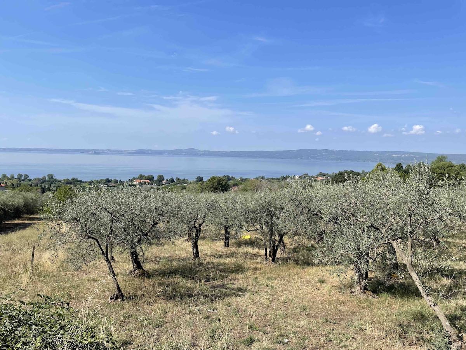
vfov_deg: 53.1
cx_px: 233
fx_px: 350
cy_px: 175
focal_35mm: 26
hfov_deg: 67.3
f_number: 1.6
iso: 32
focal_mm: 4.2
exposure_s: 1/3861
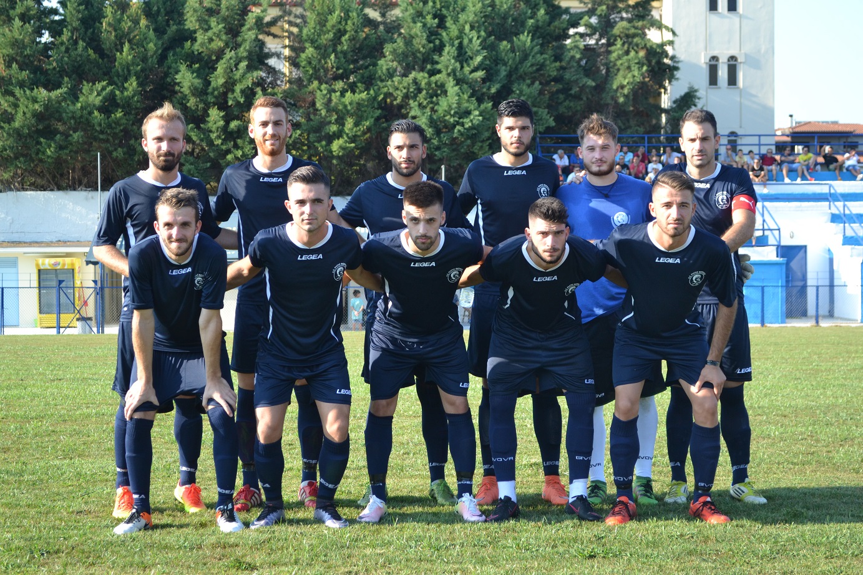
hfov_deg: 30.5
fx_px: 1582
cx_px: 432
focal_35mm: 66
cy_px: 288
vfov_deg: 20.6
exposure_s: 1/500
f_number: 5.3
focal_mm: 44
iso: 500
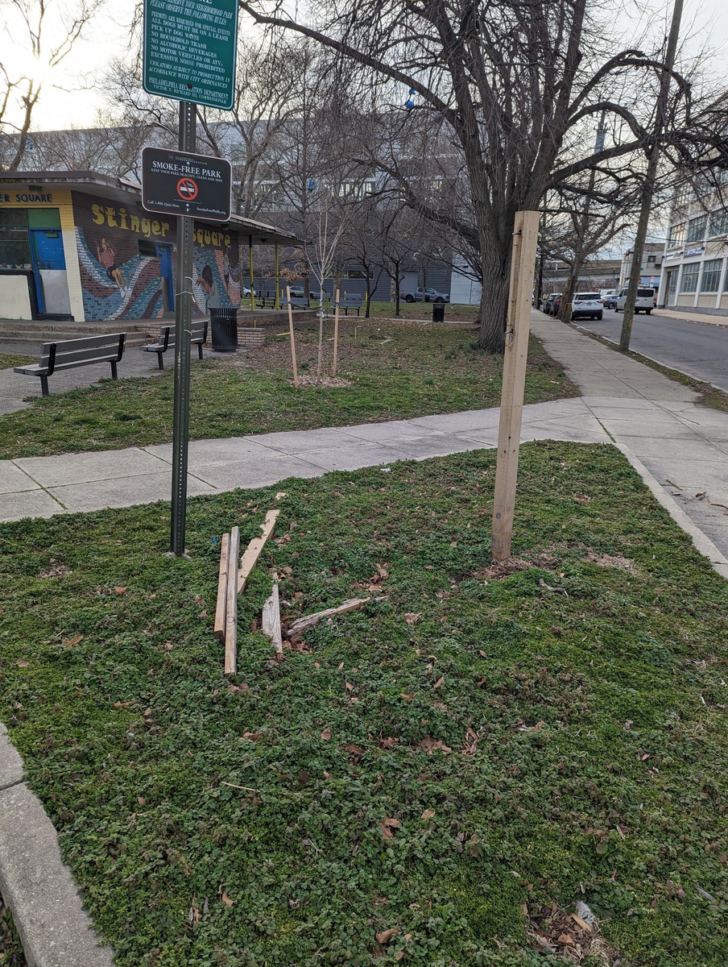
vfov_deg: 71.5
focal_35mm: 24
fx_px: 671
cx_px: 364
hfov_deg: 57.0
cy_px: 484
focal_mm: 6.81
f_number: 1.85
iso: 44
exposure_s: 1/726
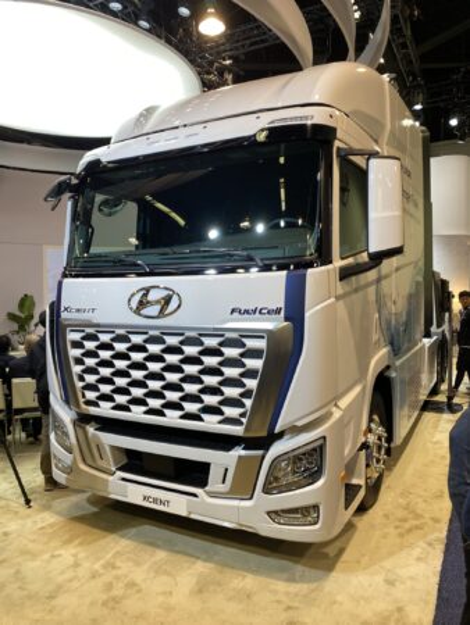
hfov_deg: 53.1
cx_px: 235
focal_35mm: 26
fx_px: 470
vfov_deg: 67.3
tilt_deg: -3.0
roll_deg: +0.6
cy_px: 312
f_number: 1.8
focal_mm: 4.25
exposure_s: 1/120
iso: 40
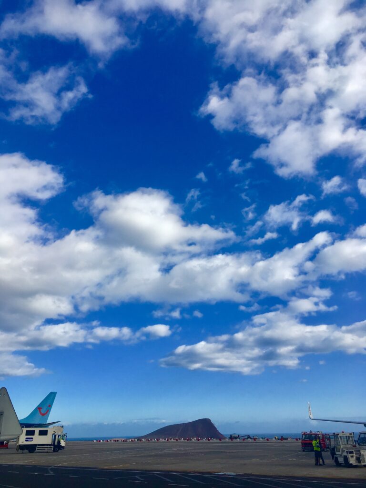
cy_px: 244
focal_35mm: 29
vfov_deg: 61.7
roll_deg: +3.0
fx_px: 409
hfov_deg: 48.2
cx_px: 183
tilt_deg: +25.9
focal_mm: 4.15
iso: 25
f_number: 2.2
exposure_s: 1/2024
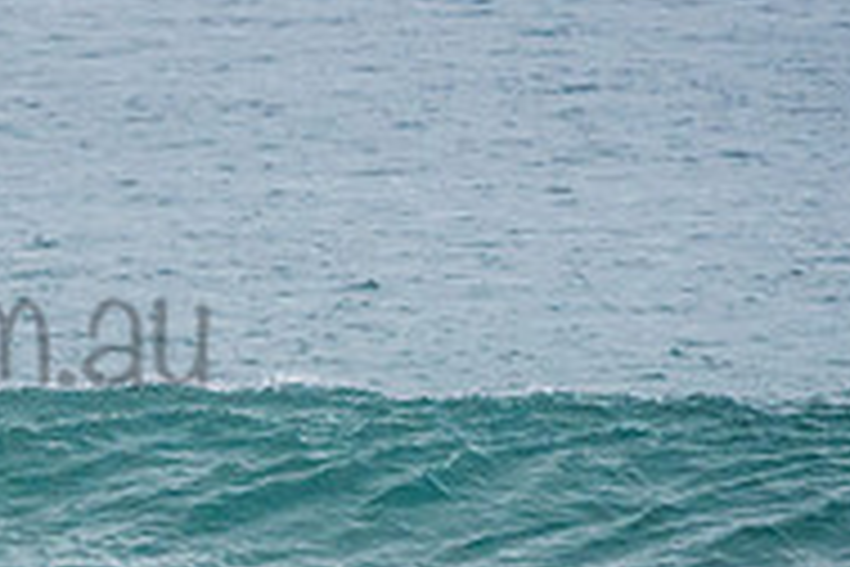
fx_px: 26017
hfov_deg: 1.9
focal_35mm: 1102
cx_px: -265
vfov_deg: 1.2
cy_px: 281
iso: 2500
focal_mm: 360
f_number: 5.6
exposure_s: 1/1600
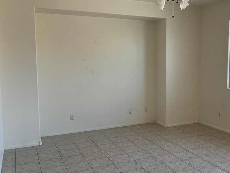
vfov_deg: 36.0
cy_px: 84
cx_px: 150
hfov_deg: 46.2
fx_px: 266
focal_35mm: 40
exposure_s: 1/60
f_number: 1.8
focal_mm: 3
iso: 64
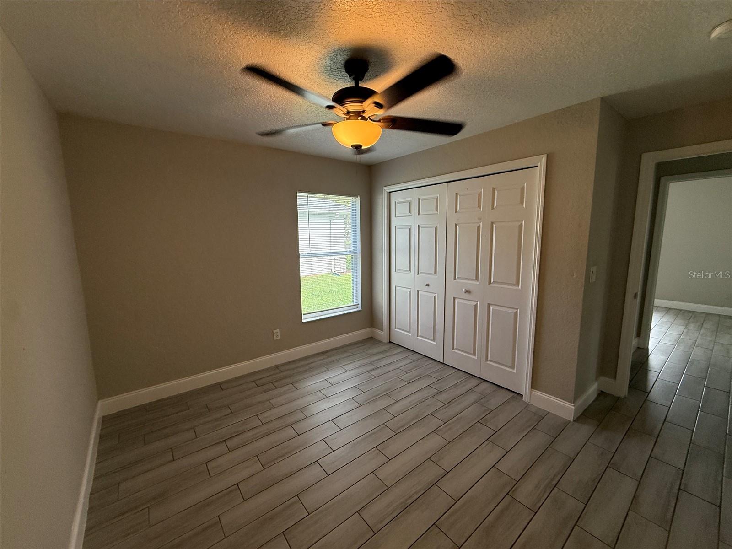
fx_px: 296
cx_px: 366
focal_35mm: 14
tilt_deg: -8.8
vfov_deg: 85.7
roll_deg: +0.4
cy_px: 274
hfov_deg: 102.1
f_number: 2.2
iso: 160
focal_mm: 2.22
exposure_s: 1/120
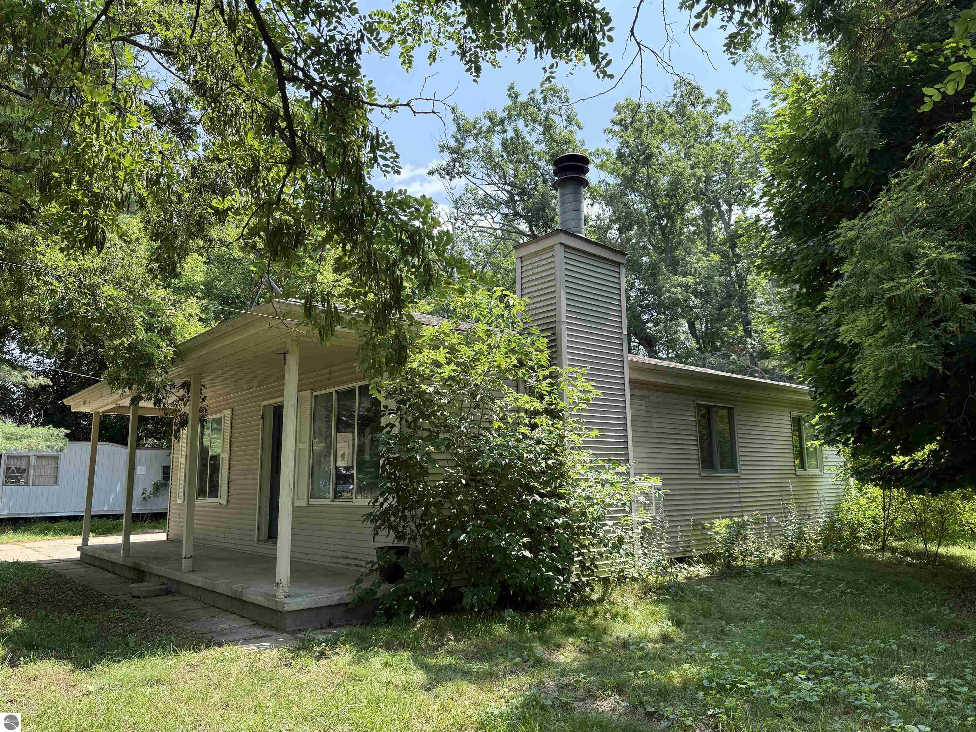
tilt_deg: +9.7
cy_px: 366
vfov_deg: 56.8
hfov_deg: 71.6
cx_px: 488
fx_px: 677
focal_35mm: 24
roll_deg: +0.4
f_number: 1.78
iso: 100
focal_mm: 6.76
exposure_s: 1/1230
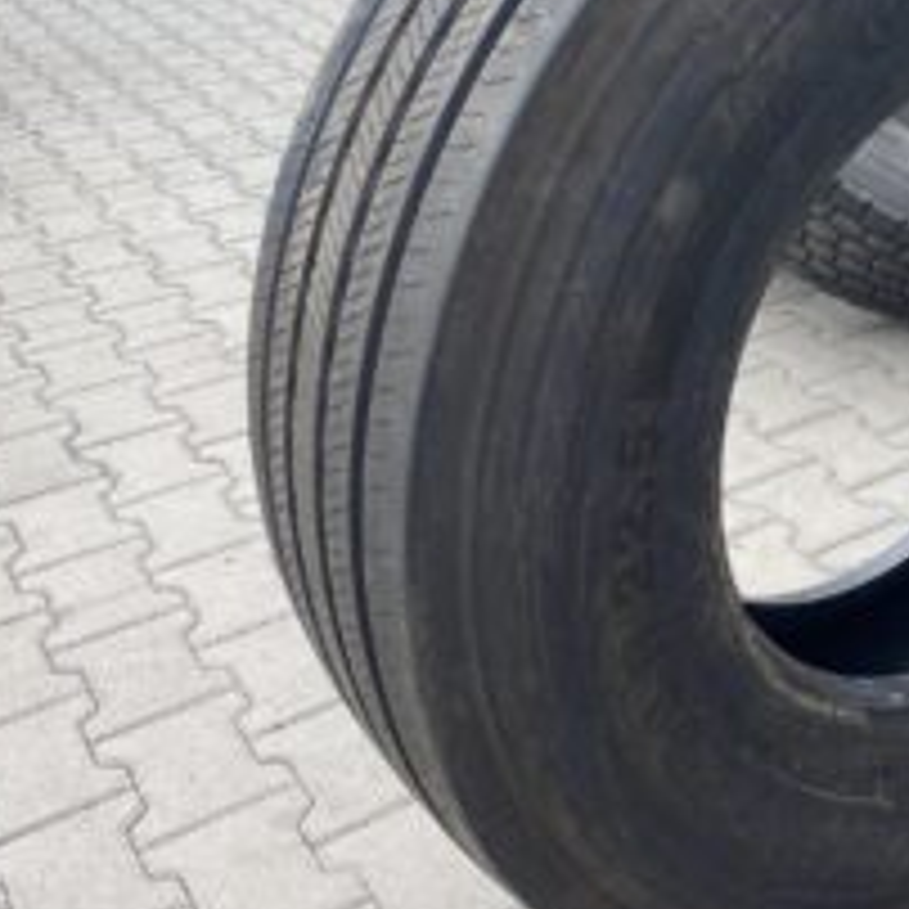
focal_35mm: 49
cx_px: 832
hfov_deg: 32.8
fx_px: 1456
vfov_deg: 34.5
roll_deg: -1.3
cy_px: 340
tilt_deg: -26.7
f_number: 1.8
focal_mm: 4.25
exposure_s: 1/251
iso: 32
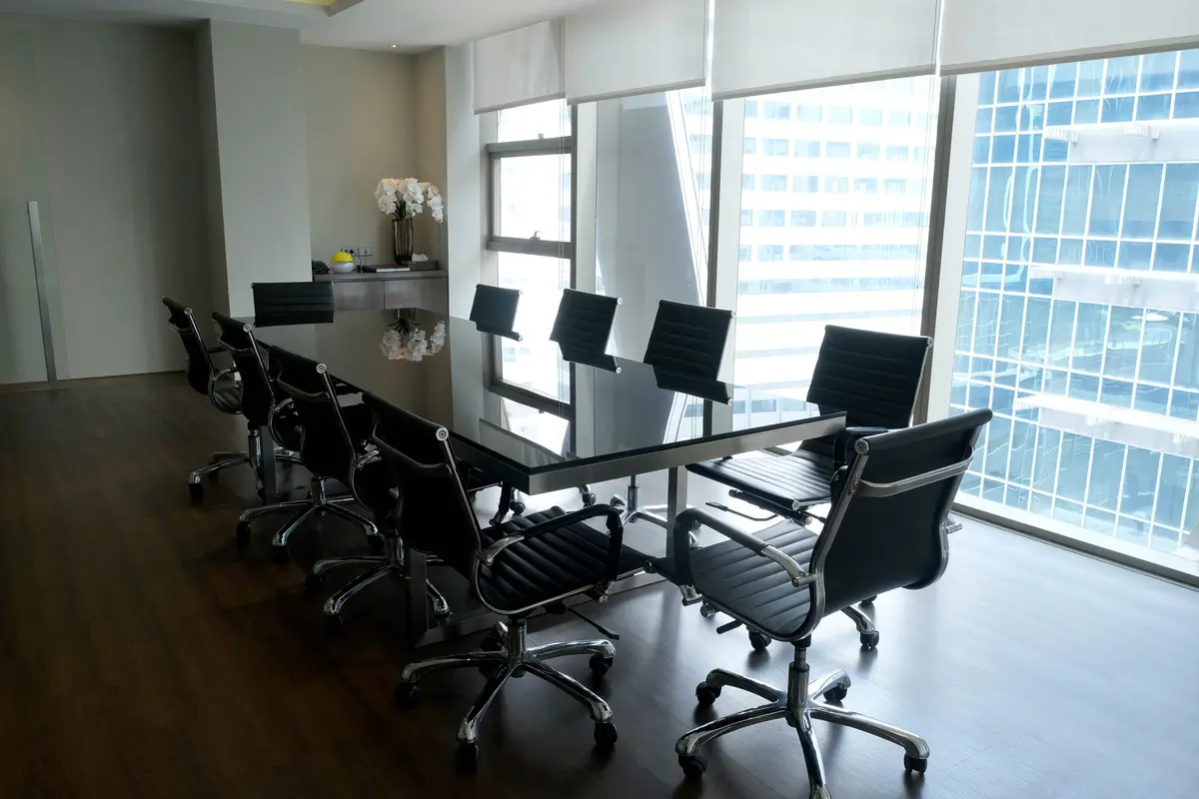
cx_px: 600
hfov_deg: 67.4
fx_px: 899
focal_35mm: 27
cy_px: 400
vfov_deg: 47.9
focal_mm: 18
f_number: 9
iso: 1250
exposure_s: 1/60
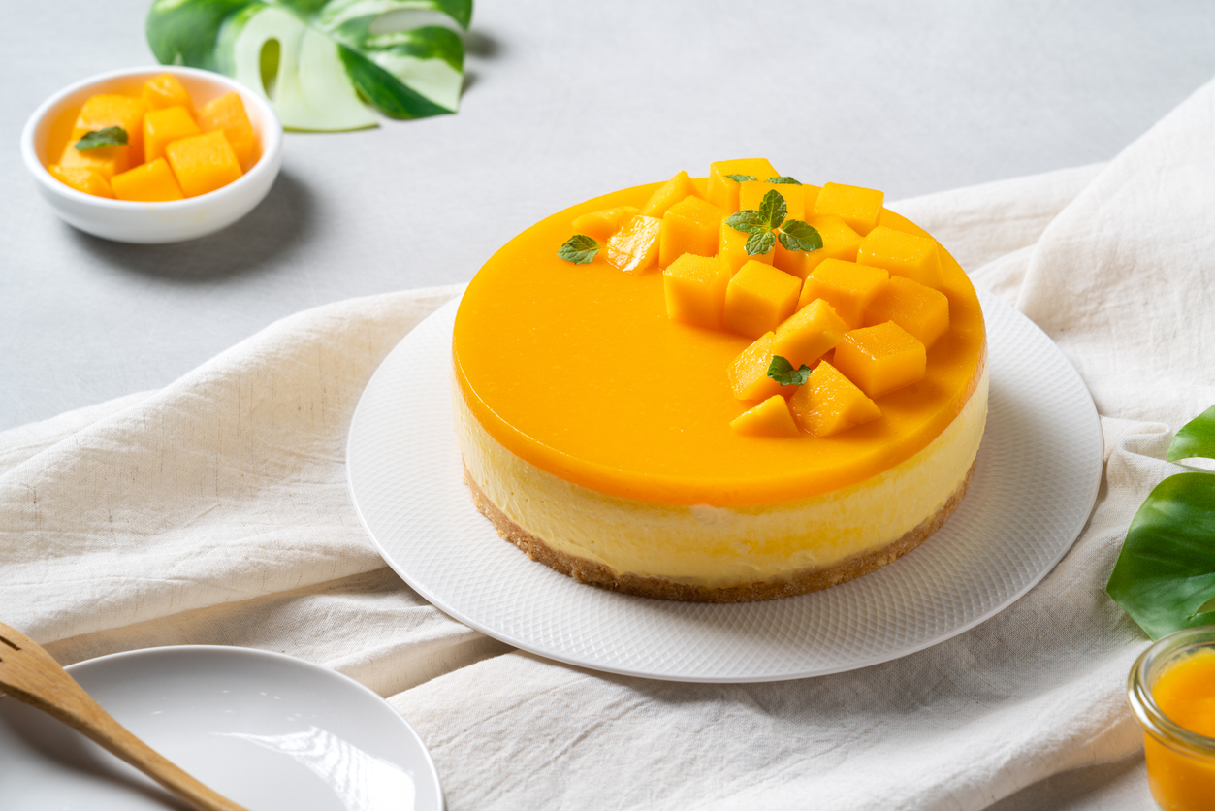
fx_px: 4928
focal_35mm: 146
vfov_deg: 9.4
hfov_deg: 14.1
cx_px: 608
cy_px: 406
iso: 100
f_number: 11
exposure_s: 1/125
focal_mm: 146
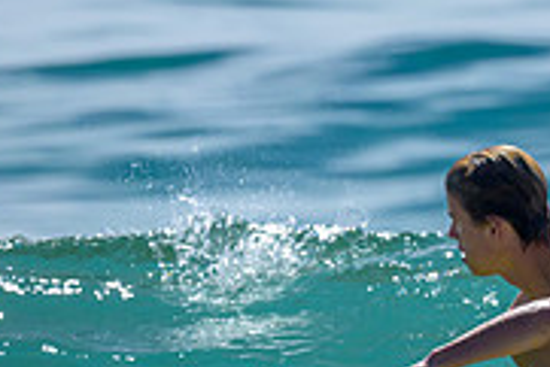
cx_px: 429
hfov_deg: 0.7
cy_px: 356
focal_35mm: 3008
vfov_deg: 0.5
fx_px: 45991
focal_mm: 800
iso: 220
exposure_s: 1/2500
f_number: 6.3
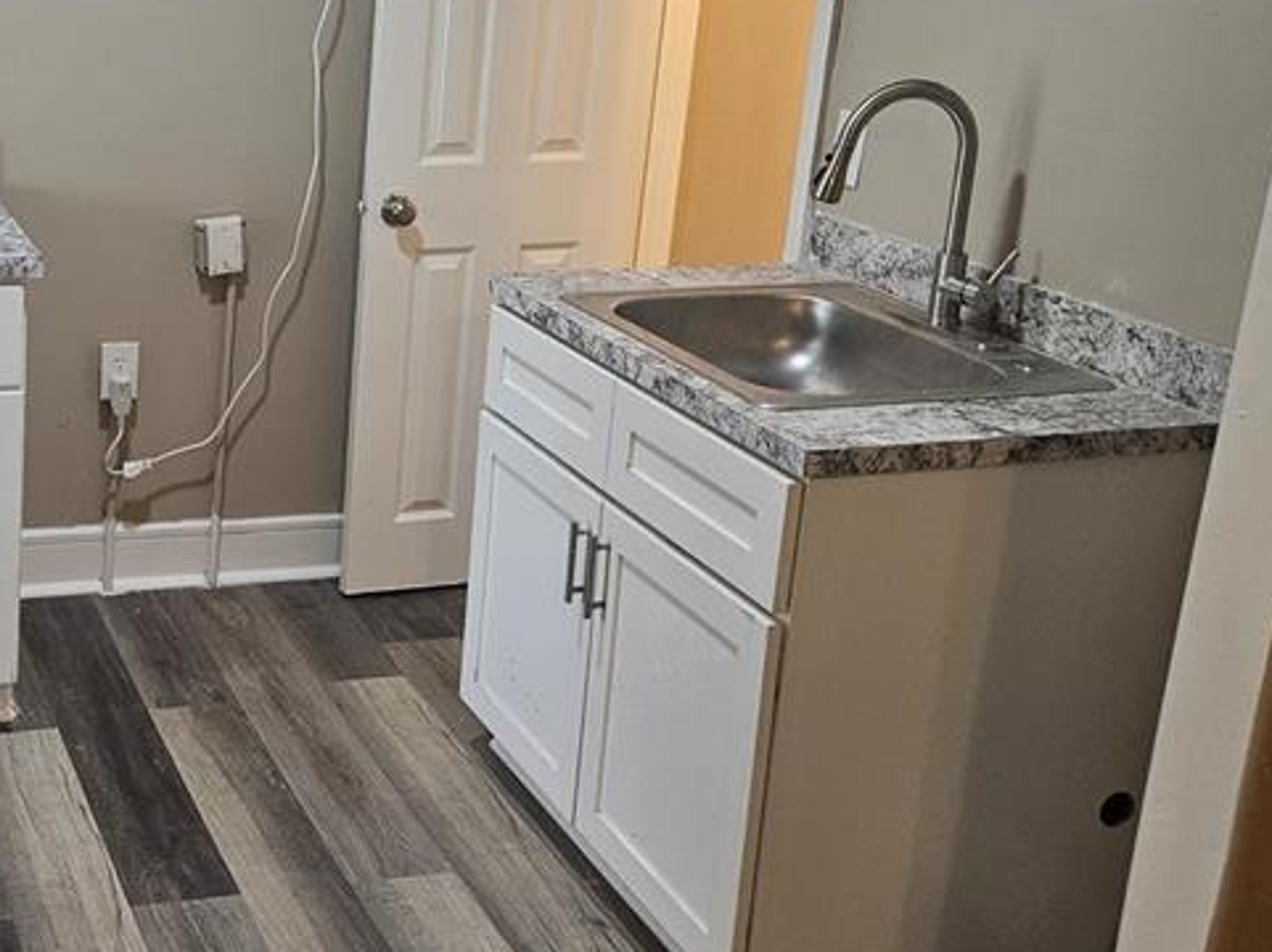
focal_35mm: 49
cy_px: 344
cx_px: 182
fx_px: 1799
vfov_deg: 29.5
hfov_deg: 37.0
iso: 200
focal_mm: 5.4
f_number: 1.8
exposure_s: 1/120
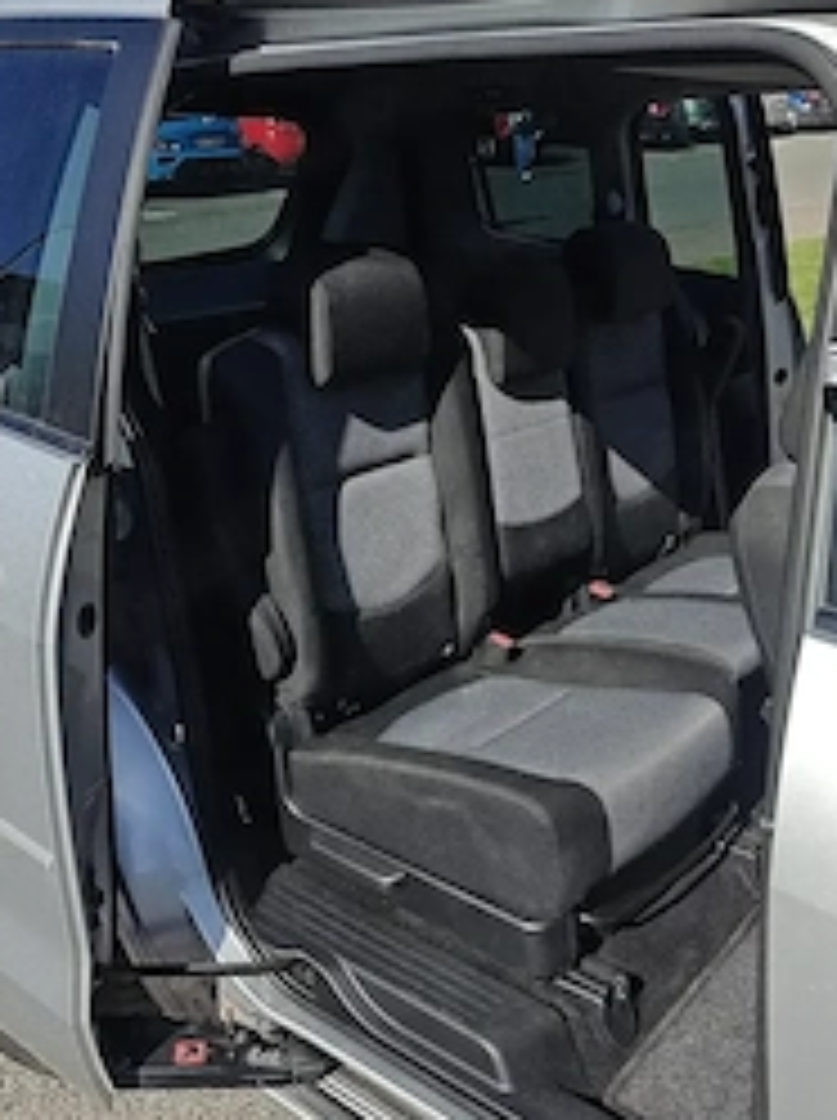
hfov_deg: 38.6
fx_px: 1196
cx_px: 410
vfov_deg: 50.1
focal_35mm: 37
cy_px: 607
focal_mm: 6.06
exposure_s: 1/2838
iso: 50
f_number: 1.6
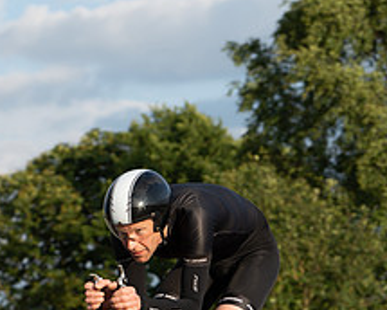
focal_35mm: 230
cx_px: 147
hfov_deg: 8.4
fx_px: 2634
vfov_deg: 6.7
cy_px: 373
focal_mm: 74
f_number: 4
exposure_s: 1/640
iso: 125
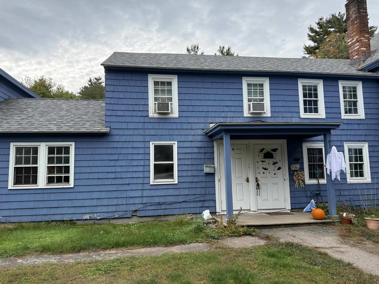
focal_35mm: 24
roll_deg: +0.9
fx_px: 263
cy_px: 142
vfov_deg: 56.8
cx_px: 190
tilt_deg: +5.8
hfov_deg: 71.6
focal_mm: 6.76
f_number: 1.78
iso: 100
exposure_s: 1/1727
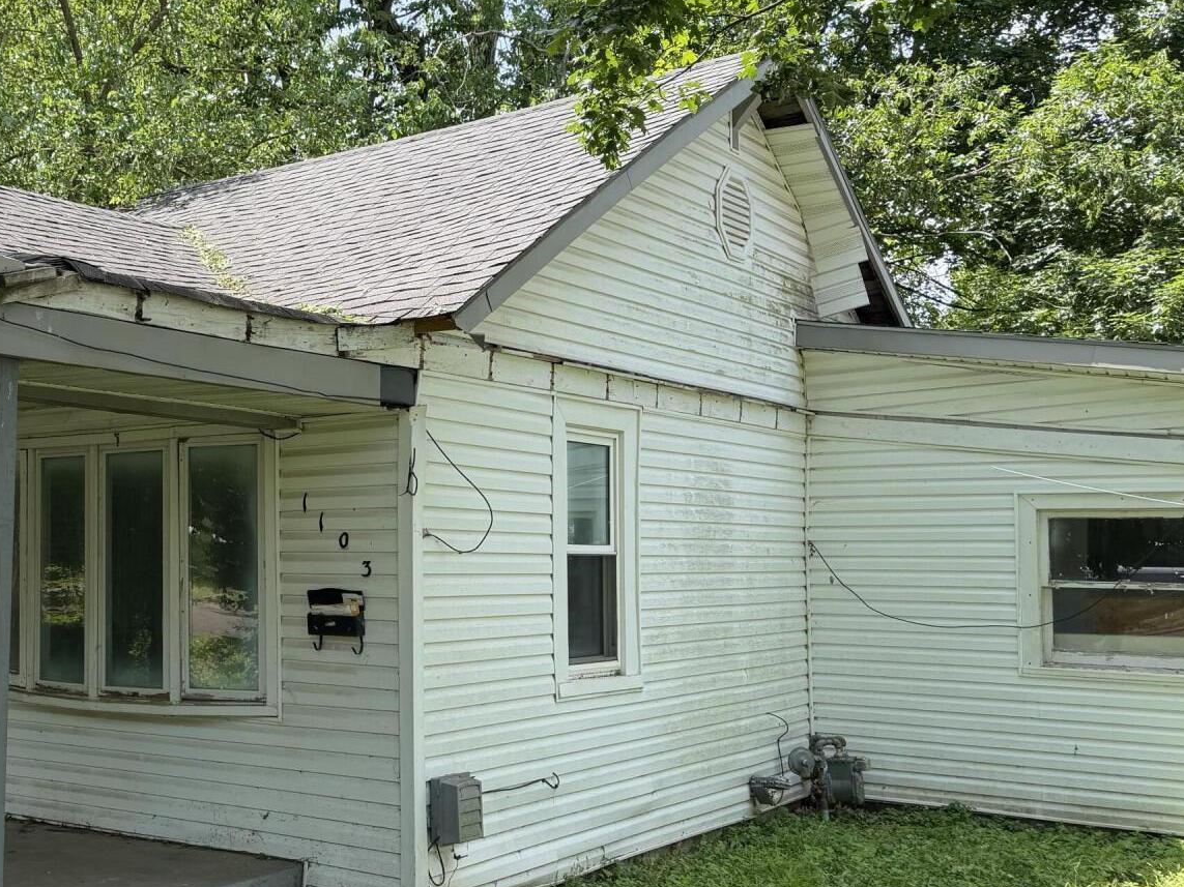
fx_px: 1436
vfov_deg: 34.3
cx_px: 227
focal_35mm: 42
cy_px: 460
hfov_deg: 42.7
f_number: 1.78
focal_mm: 6.76
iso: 80
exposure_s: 1/1156
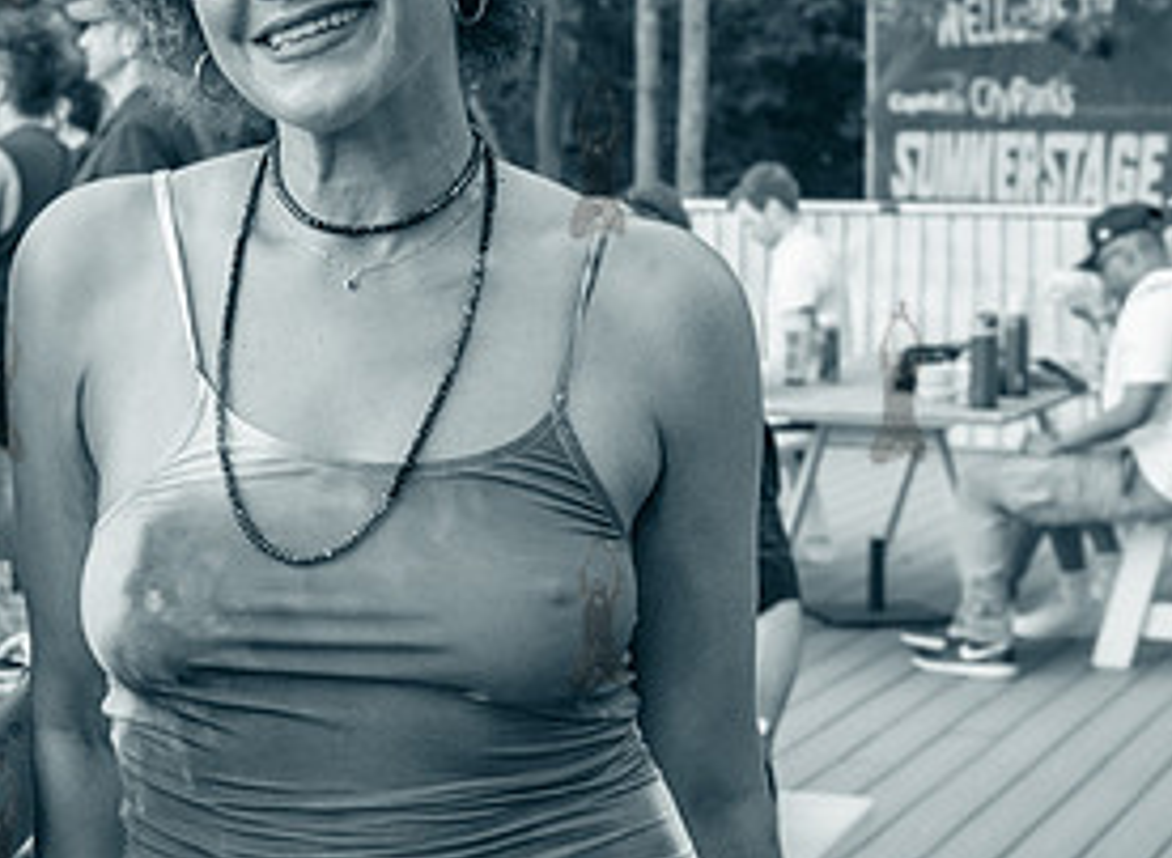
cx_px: 74
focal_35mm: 90
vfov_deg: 16.2
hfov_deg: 21.4
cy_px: 365
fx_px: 3021
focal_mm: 38
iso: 2000
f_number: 4.5
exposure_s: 1/250
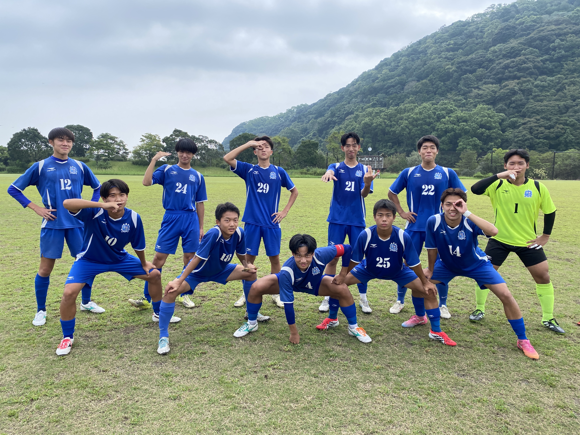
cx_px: 290
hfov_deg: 67.3
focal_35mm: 26
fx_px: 436
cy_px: 218
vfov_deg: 53.1
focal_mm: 4.25
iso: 32
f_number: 1.8
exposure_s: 1/1330
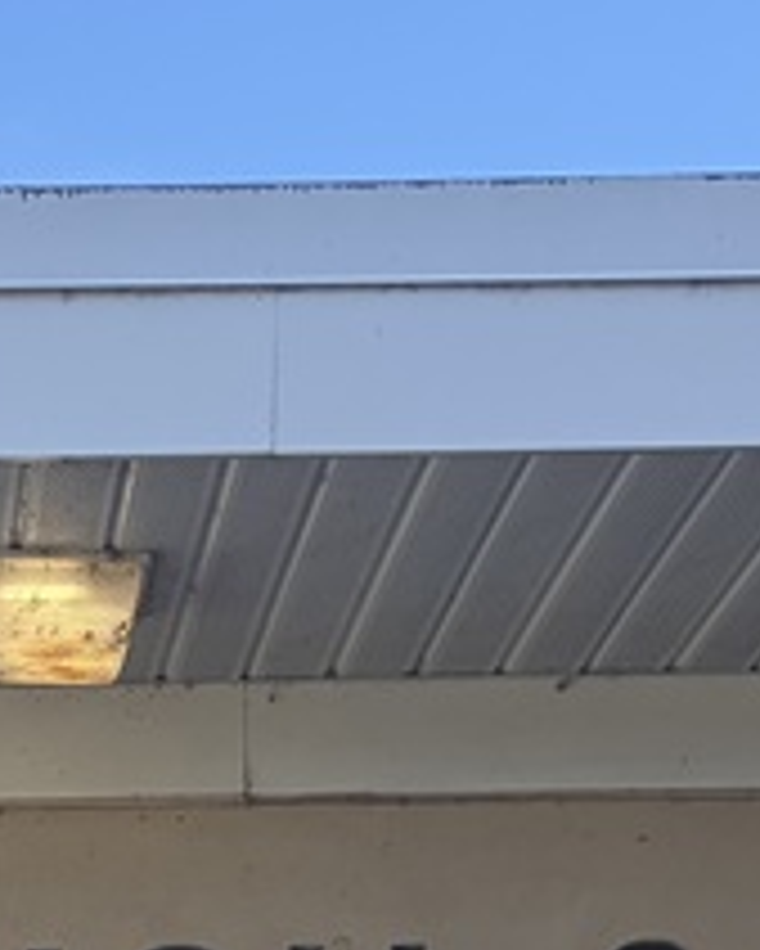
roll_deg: +0.3
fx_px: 3456
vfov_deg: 14.4
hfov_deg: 12.0
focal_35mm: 123
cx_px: -373
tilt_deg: +4.2
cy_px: 1495
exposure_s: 1/1196
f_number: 1.6
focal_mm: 5.96
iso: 64
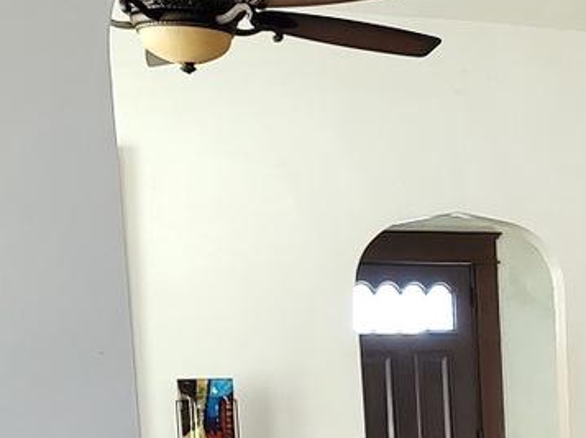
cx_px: 931
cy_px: 682
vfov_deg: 13.2
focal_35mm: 105
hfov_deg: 16.7
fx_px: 1776
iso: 400
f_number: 1.8
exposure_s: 1/40
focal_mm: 4.25
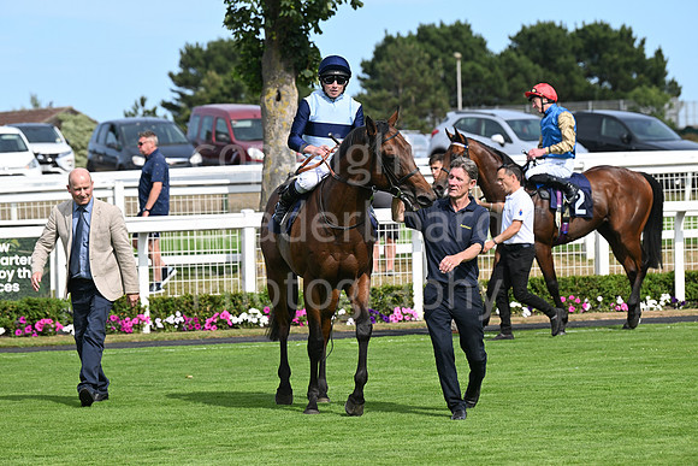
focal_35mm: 165
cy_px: 233
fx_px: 3200
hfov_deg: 12.4
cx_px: 349
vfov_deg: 8.3
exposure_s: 1/2000
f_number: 5.6
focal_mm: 165
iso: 400
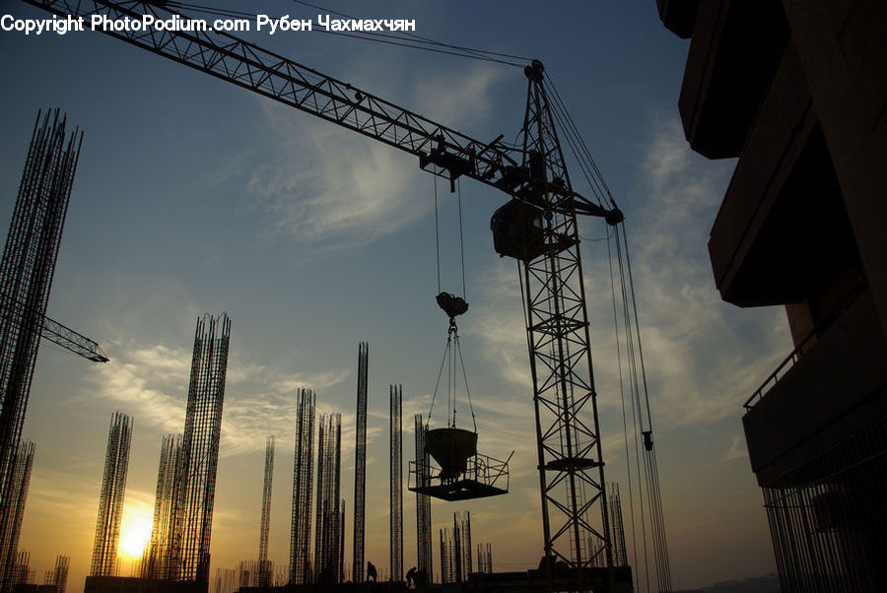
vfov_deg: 48.0
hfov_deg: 67.3
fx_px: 666
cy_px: 296
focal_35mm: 27
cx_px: 444
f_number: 5.6
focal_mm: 18
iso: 100
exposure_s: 1/125
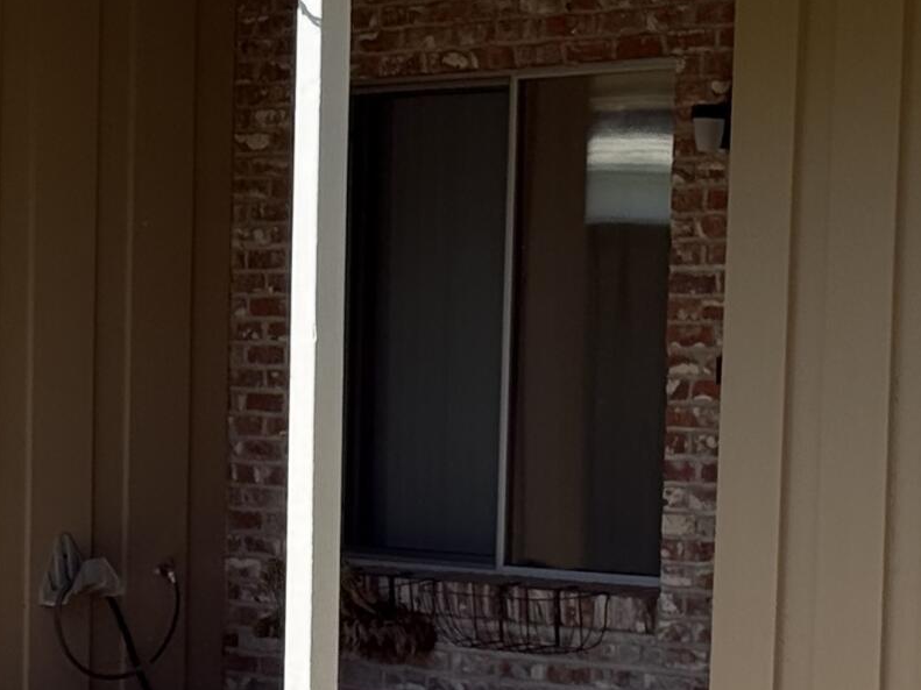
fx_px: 4842
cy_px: 633
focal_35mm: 182
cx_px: -36
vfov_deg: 8.1
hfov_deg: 10.8
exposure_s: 1/3096
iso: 64
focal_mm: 6.76
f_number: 1.78
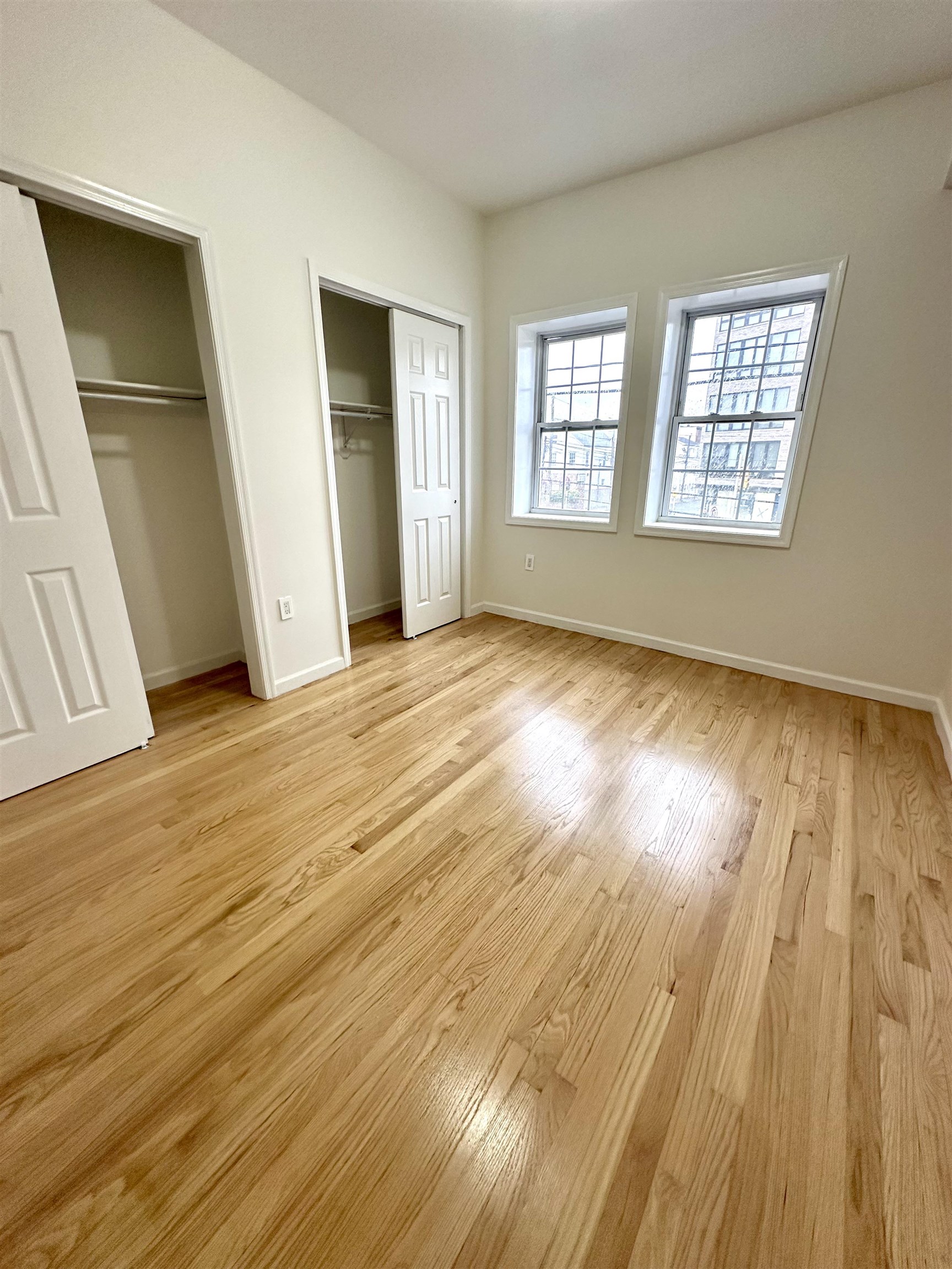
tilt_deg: -18.8
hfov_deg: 85.7
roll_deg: -1.5
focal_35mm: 14
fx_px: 513
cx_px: 476
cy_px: 634
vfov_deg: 102.1
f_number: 2.2
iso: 160
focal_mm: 2.22
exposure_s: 1/120
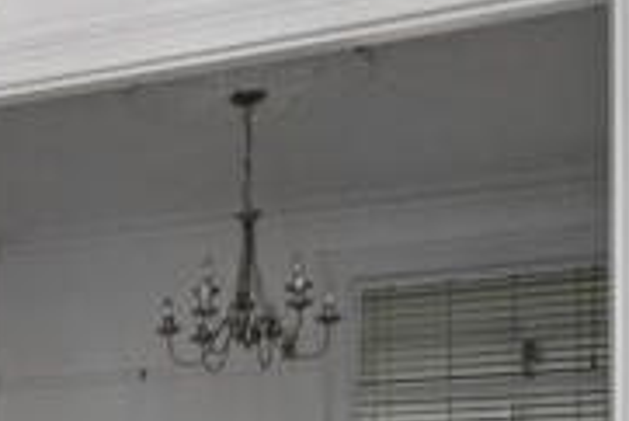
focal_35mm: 79
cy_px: 614
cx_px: -438
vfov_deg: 16.0
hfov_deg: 20.1
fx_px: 1381
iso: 400
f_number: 8
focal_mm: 14
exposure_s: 1
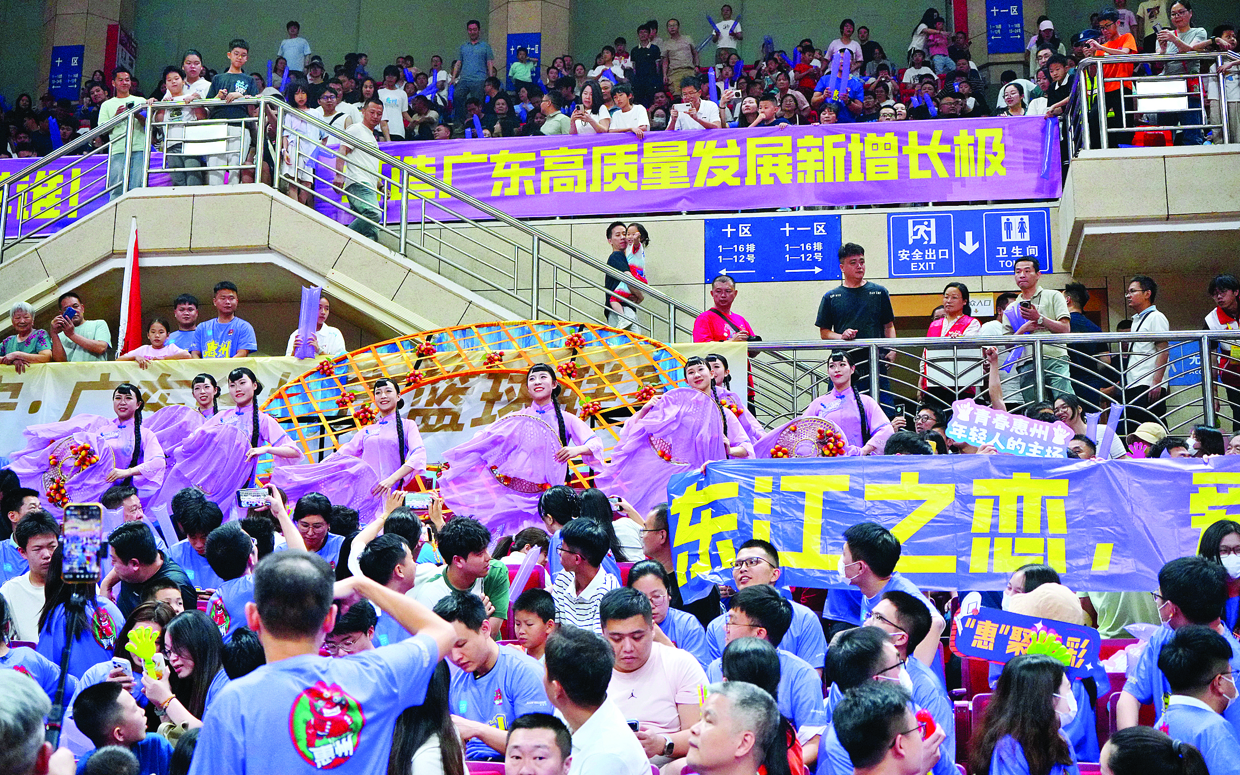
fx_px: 1757
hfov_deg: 38.9
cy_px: 358
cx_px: 616
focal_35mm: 52
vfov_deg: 24.9
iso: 5000
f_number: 4.5
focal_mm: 50
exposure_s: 1/800
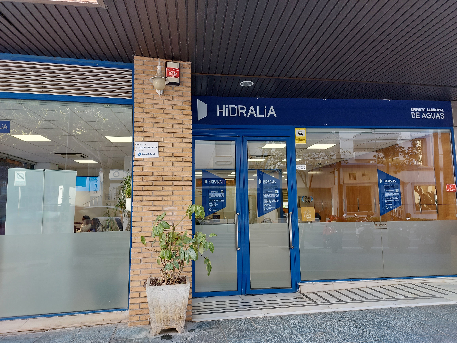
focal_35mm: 25
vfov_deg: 54.9
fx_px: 330
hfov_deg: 69.4
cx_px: 228
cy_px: 172
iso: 32
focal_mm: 5.23
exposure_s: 1/50
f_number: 1.8
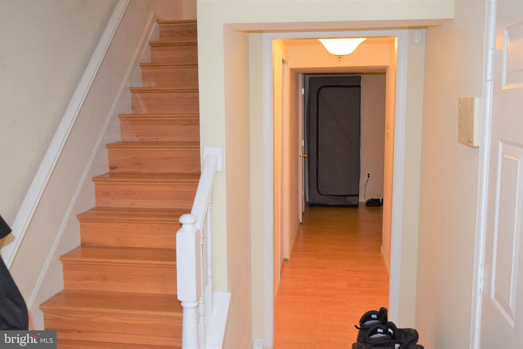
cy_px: 174
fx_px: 523
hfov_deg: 53.1
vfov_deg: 36.9
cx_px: 262
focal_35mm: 36
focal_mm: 24
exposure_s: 1/125
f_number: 5.6
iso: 720
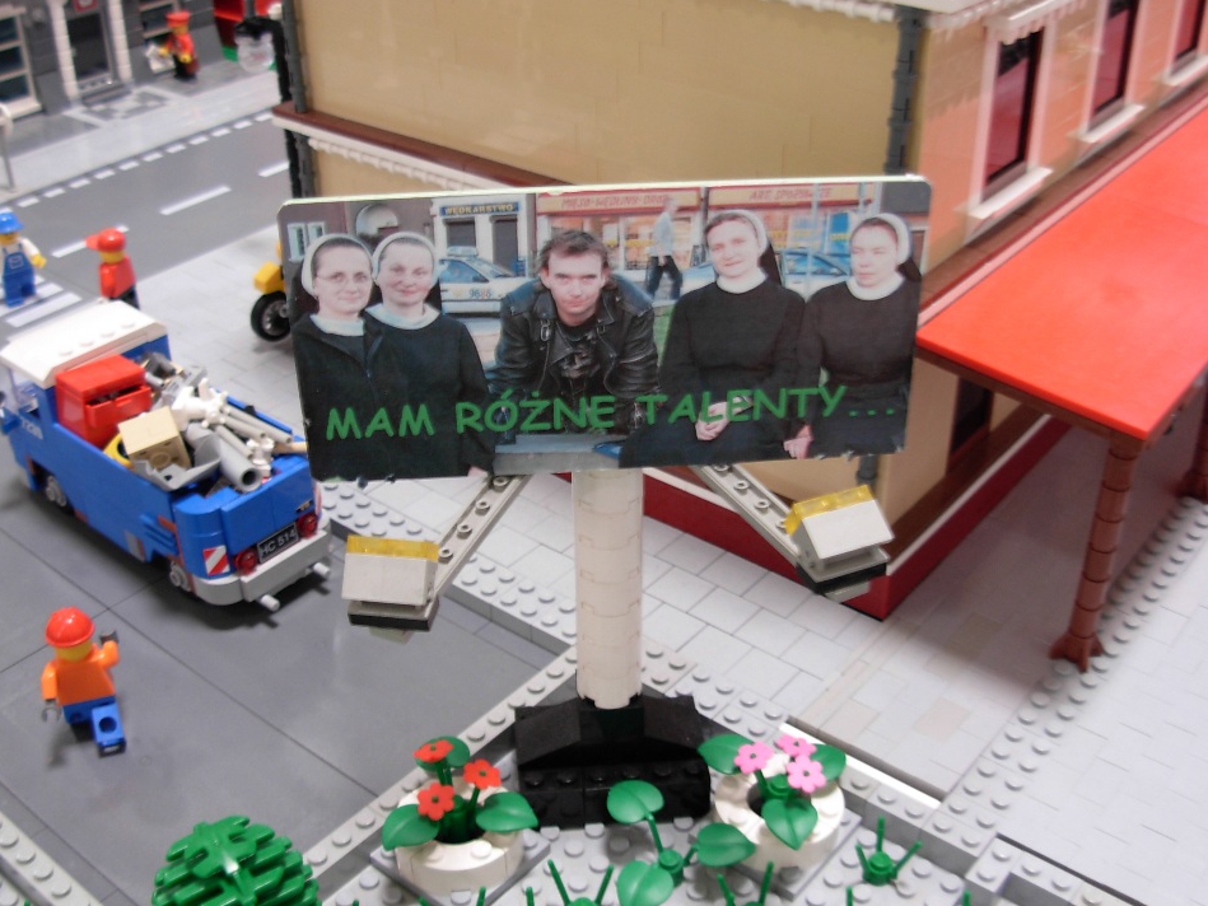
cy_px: 420
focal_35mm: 41
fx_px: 1431
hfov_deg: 45.8
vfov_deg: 35.1
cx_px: 594
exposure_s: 1/4.1
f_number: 2.9
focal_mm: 6.3
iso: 79
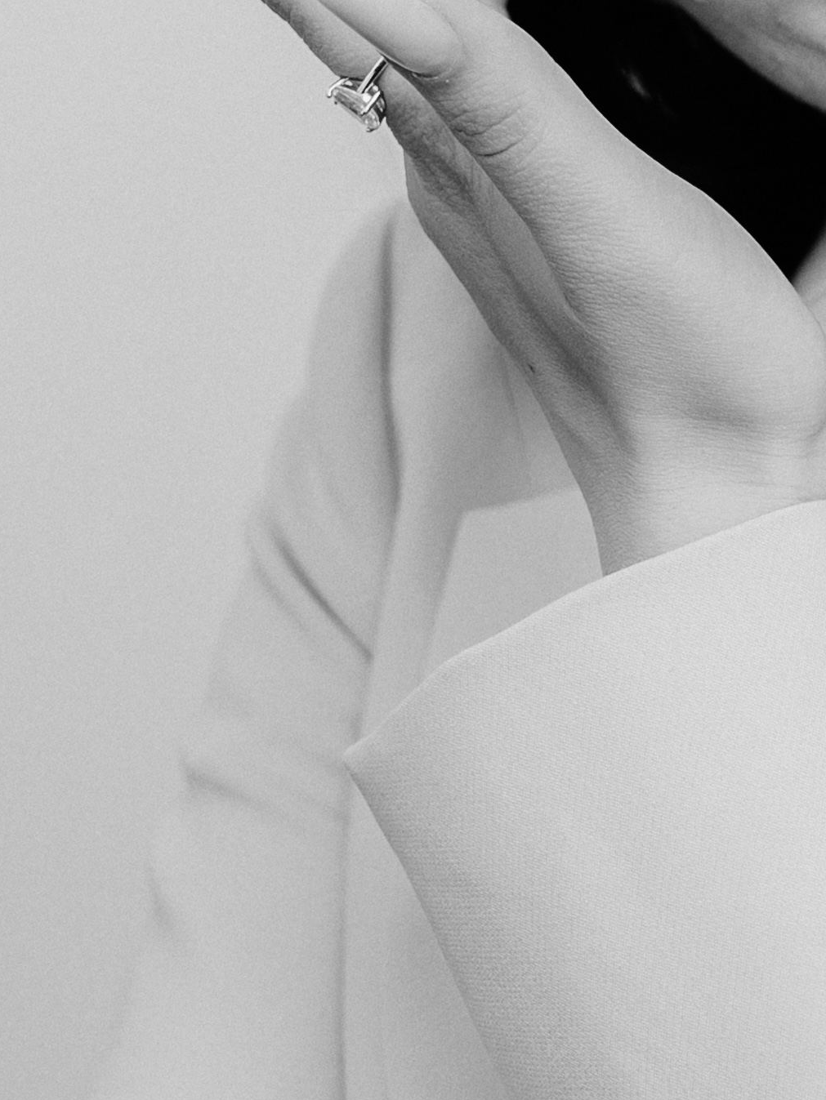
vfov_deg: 14.3
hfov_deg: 10.7
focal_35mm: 137
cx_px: 931
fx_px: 4357
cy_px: 247
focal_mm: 32
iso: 100
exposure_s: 1/640
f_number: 3.5
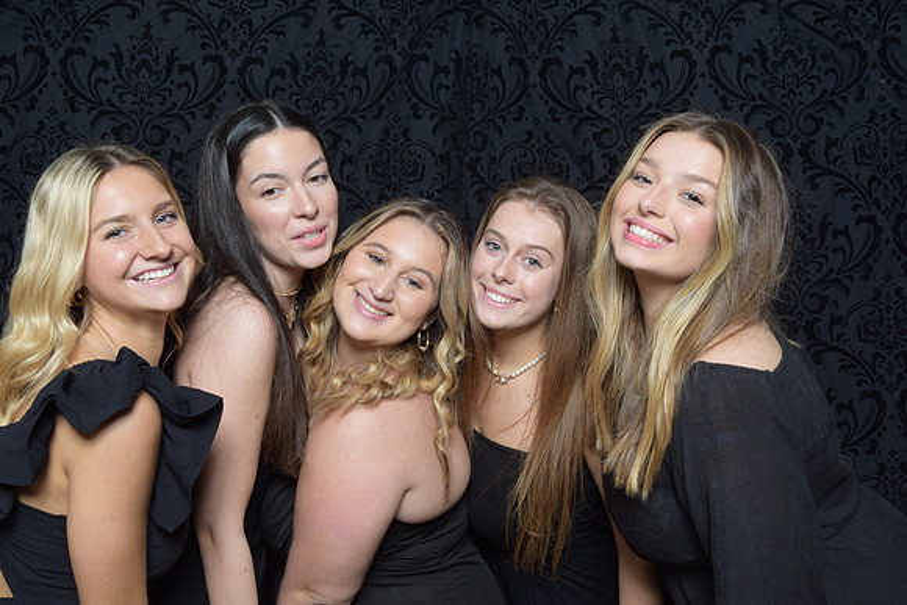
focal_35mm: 39
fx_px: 983
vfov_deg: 34.2
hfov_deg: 49.5
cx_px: 454
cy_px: 302
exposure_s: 1/60
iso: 500
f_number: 20
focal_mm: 26
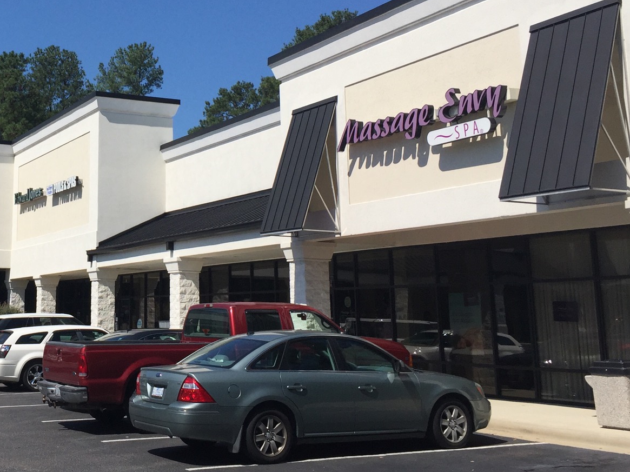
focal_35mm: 51
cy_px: 143
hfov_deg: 36.1
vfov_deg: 28.3
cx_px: 116
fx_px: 928
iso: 32
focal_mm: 4.15
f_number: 2.2
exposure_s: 1/3300
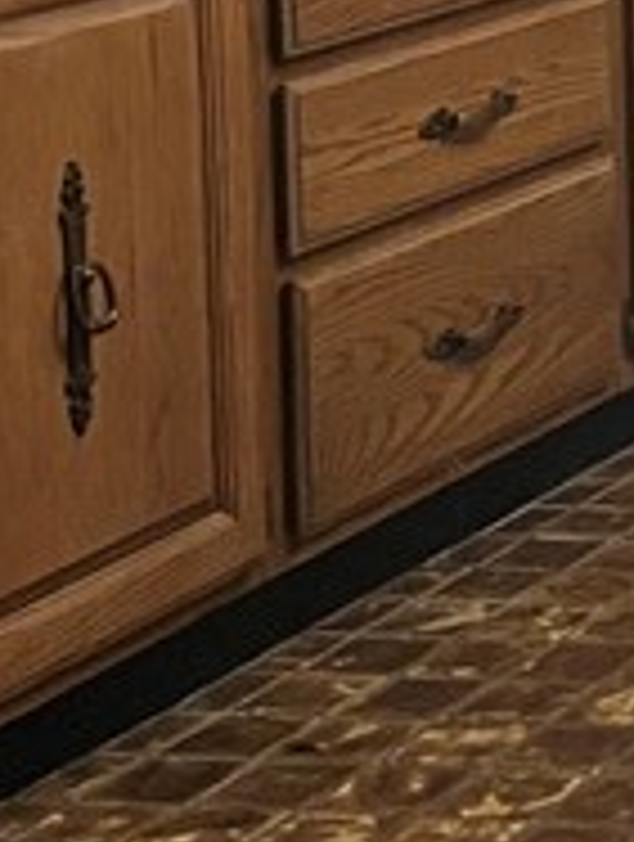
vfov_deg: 13.0
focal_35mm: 142
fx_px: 3456
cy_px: -464
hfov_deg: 9.3
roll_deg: +1.6
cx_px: 1538
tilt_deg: -1.2
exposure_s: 1/60
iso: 500
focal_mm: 5.1
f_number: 1.6
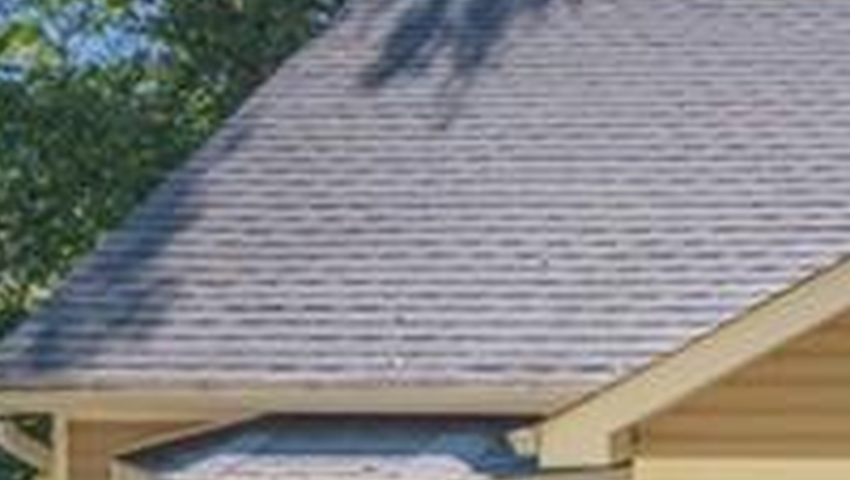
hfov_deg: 19.8
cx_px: 1330
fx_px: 2053
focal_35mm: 91
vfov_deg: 13.2
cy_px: 444
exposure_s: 1/640
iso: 400
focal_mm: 17
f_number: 7.1
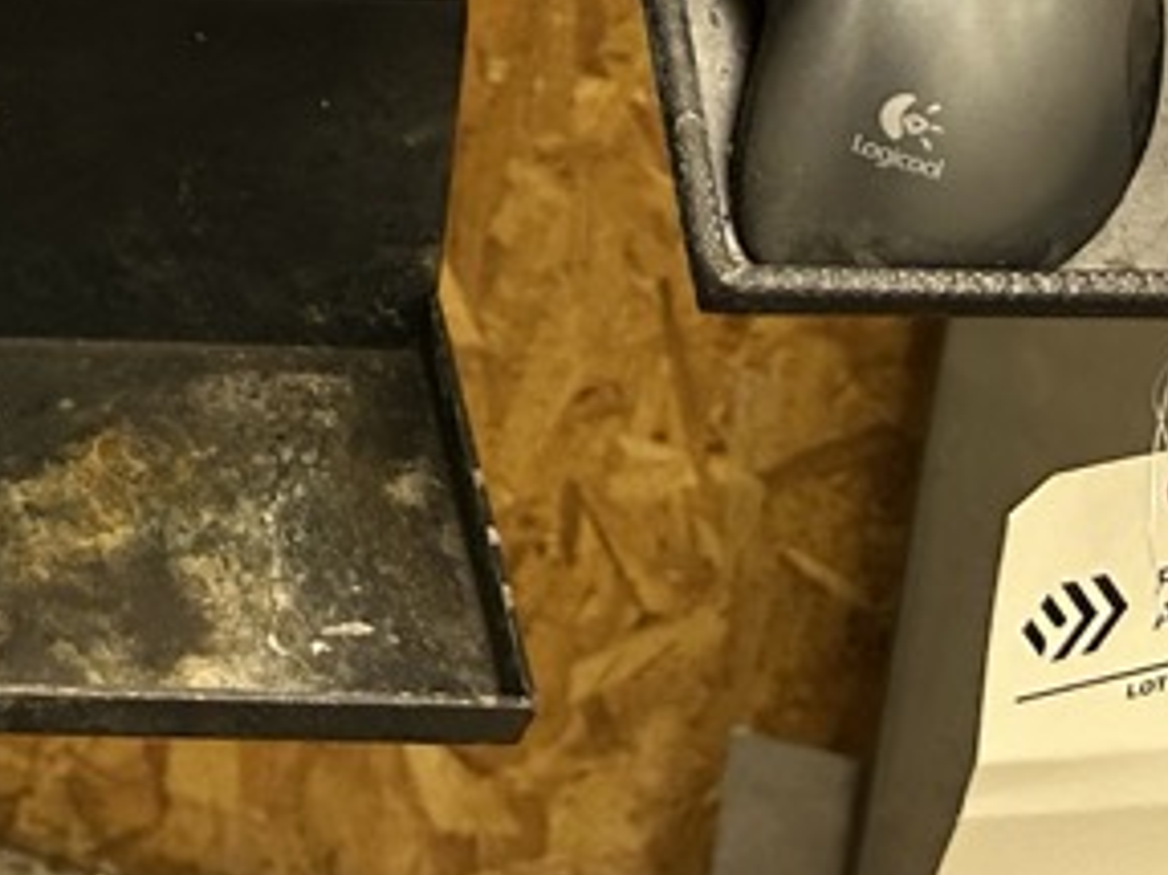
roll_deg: +0.1
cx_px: -476
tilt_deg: -23.0
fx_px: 3609
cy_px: -912
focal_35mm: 107
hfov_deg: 17.0
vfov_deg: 12.2
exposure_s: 1/120
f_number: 1.78
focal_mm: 6.86
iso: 100
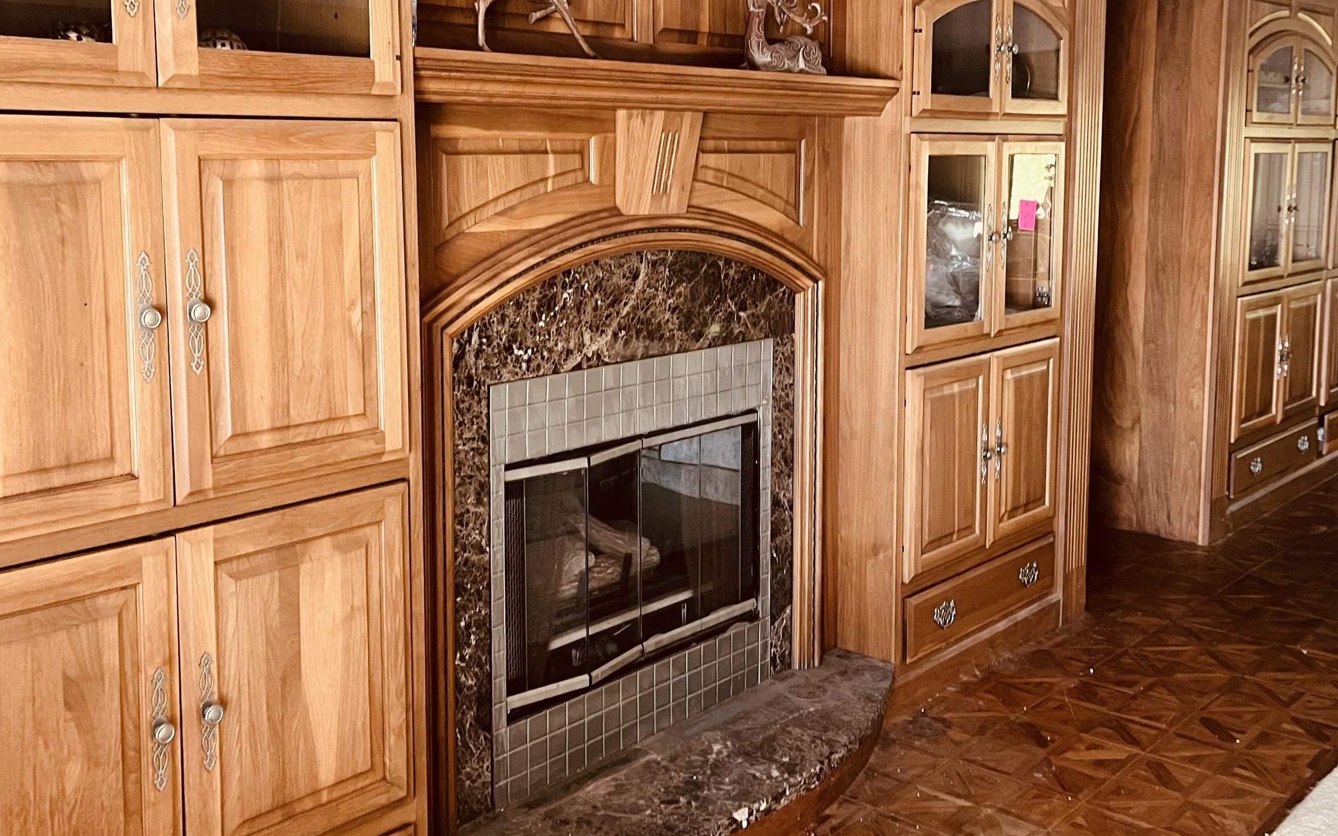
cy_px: 291
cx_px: 675
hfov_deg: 52.7
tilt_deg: -5.8
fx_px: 1349
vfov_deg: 34.2
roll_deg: +0.1
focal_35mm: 37
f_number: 1.6
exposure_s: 1/49
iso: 500
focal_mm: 5.1
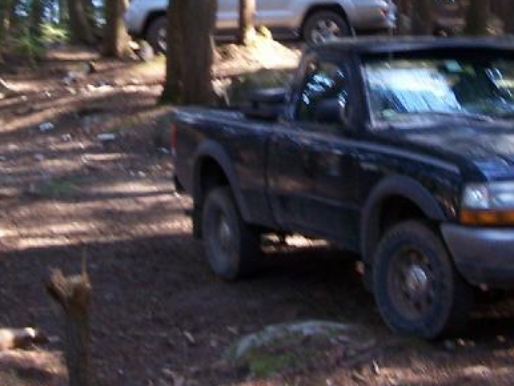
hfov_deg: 18.5
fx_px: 1575
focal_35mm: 106
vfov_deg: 13.8
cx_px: 284
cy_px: 27
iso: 100
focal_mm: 6.7
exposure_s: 1/30
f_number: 2.8
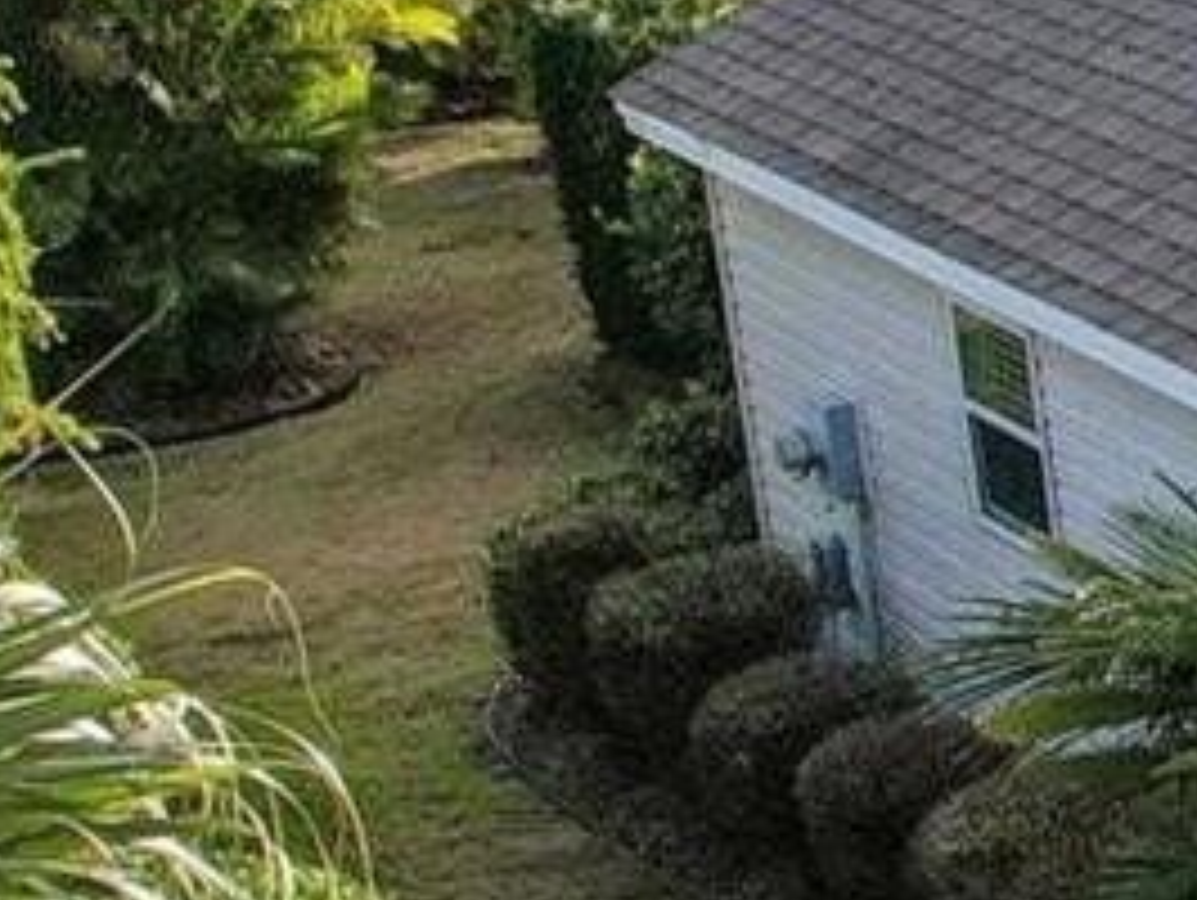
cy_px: 644
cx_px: 2938
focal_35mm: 127
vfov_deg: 11.7
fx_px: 4396
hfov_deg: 12.2
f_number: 2.8
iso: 100
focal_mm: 8.4
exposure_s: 1/1600
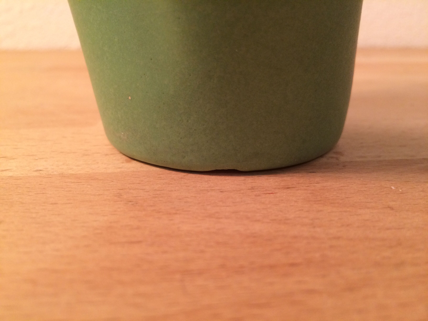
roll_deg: -0.3
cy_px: 160
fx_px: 359
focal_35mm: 29
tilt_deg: -18.0
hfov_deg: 61.7
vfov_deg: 48.2
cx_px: 214
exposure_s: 1/33
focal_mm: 4.15
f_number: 2.2
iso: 80
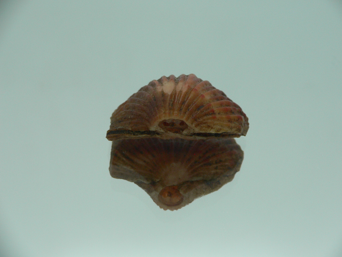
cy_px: 128
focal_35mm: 36
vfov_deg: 39.7
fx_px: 356
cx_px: 175
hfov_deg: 51.4
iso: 100
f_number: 2.8
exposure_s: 1/60
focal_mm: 4.6
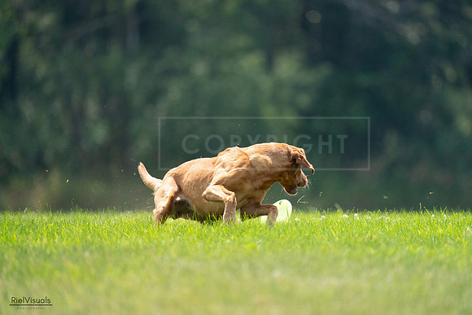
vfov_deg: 2.3
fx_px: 7868
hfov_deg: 3.4
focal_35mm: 600
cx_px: 236
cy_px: 158
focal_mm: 600
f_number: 6.3
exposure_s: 1/4000
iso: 2500
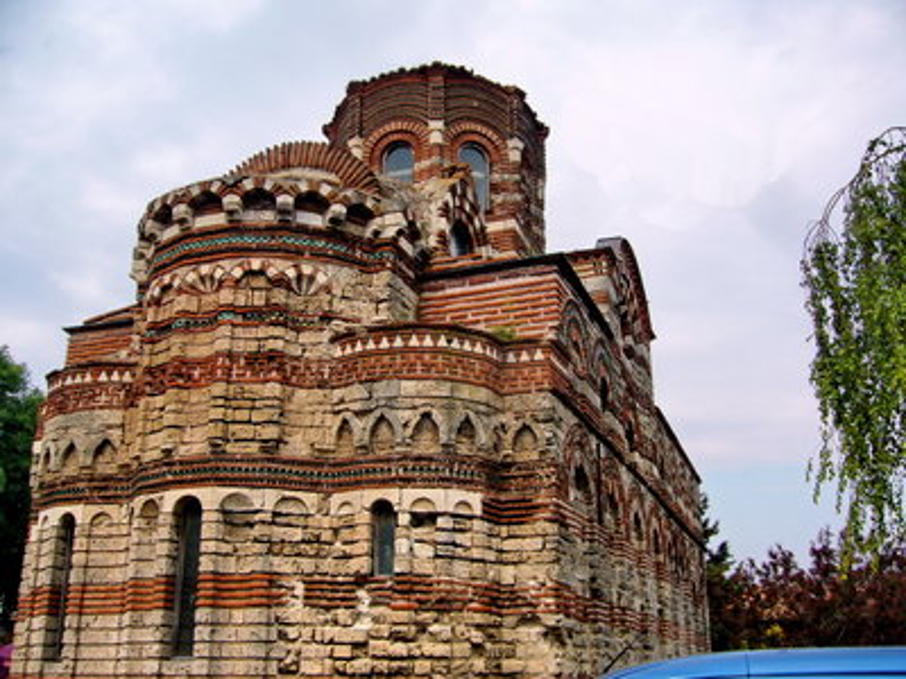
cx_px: 453
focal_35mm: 35
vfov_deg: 40.7
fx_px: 916
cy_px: 340
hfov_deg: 52.6
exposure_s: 1/320
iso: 80
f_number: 5.6
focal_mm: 5.8
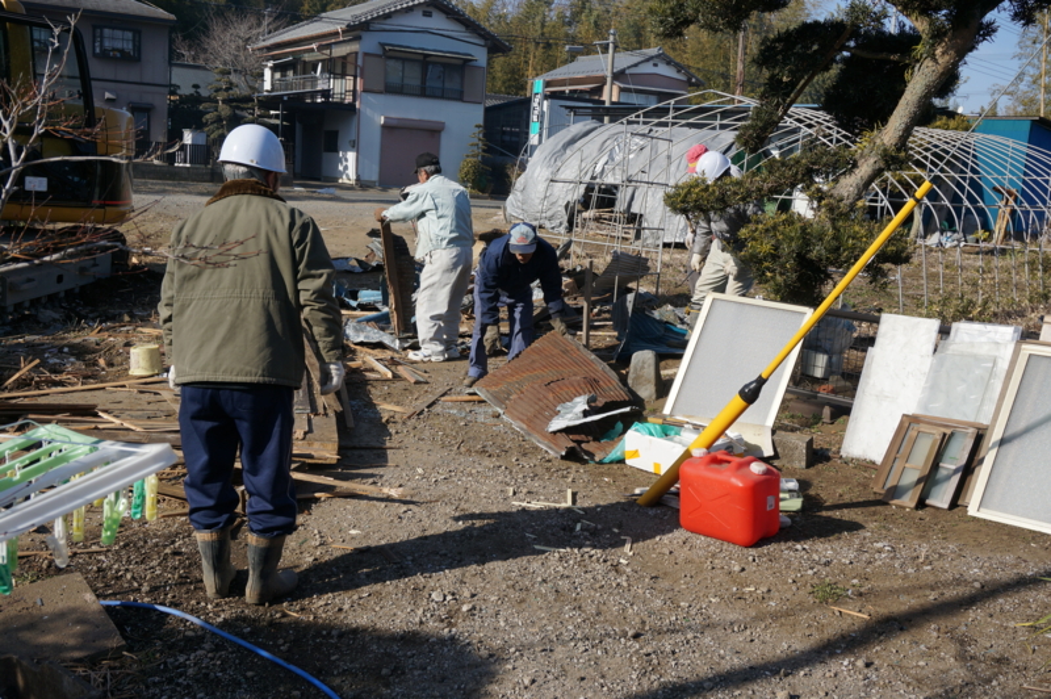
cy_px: 350
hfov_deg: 53.2
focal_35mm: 36
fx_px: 1050
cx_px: 526
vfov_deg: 36.8
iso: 100
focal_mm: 24
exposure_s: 1/400
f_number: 7.1
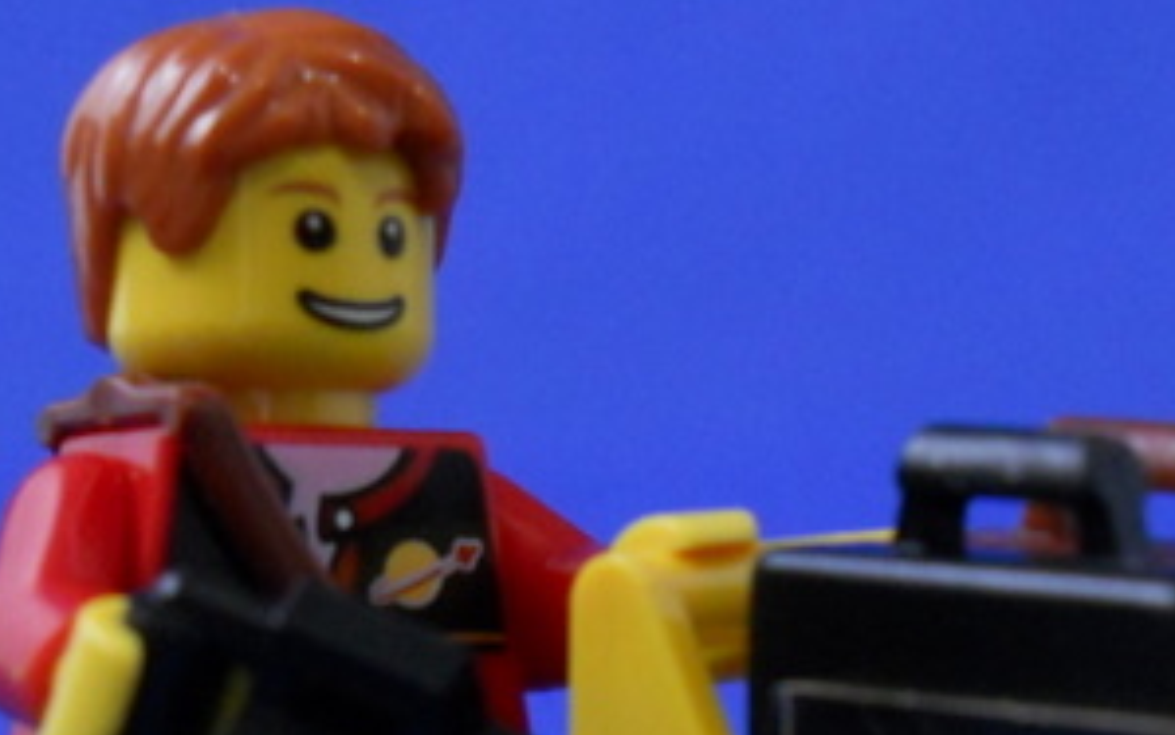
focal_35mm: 109
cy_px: 751
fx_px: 3491
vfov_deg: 11.9
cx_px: 798
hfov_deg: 19.0
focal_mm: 7.88
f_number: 3.3
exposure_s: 1/10
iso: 400
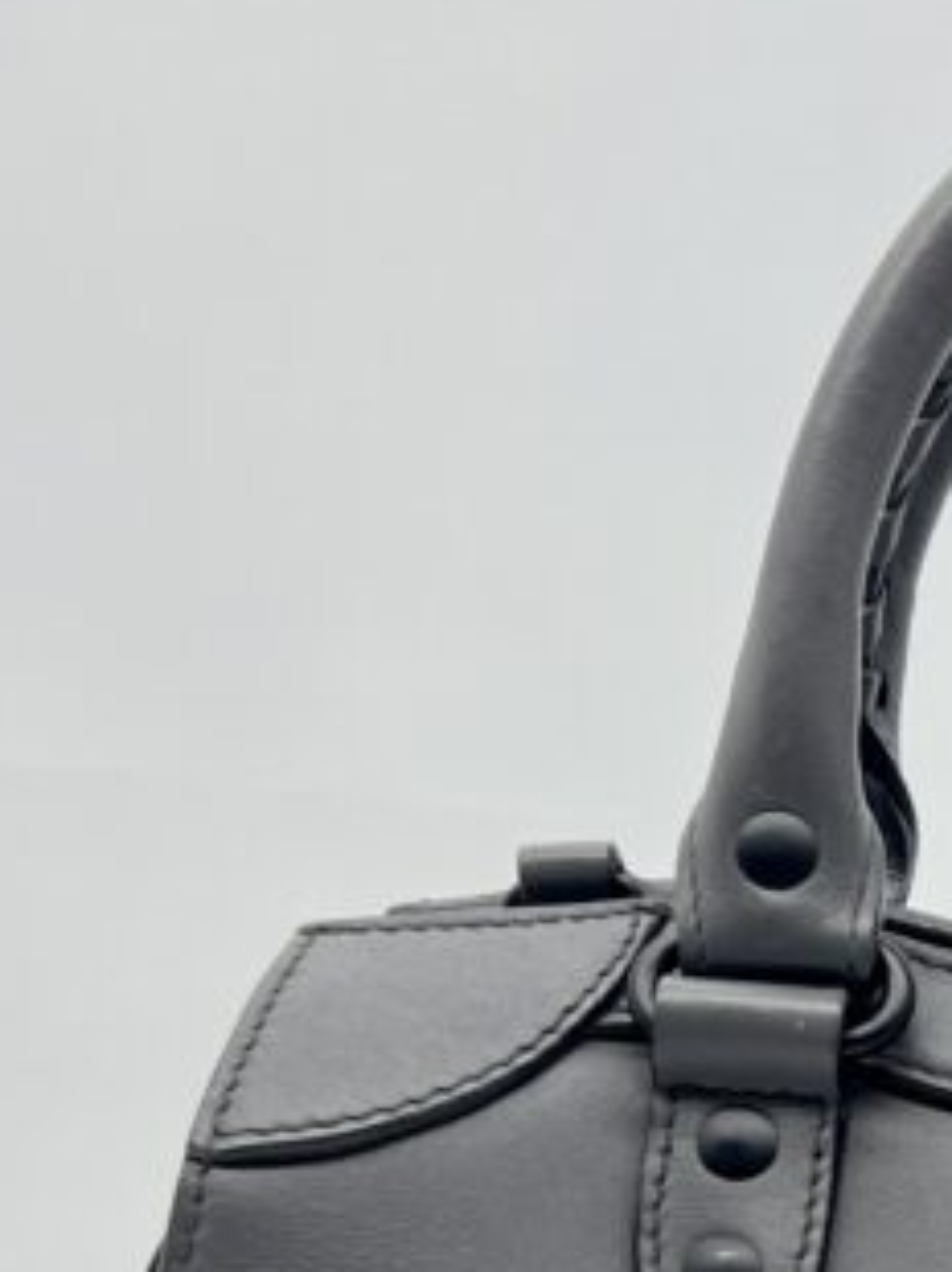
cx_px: 1330
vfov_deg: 21.6
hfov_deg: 16.0
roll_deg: -1.0
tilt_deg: -6.3
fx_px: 3158
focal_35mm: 86
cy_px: 1383
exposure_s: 1/107
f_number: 1.5
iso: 32
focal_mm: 5.7
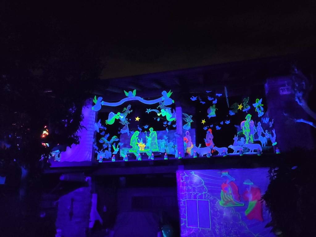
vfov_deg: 53.1
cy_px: 118
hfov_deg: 67.3
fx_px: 237
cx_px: 158
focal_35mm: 26
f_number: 1.75
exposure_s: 1/14
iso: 5561
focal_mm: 4.77
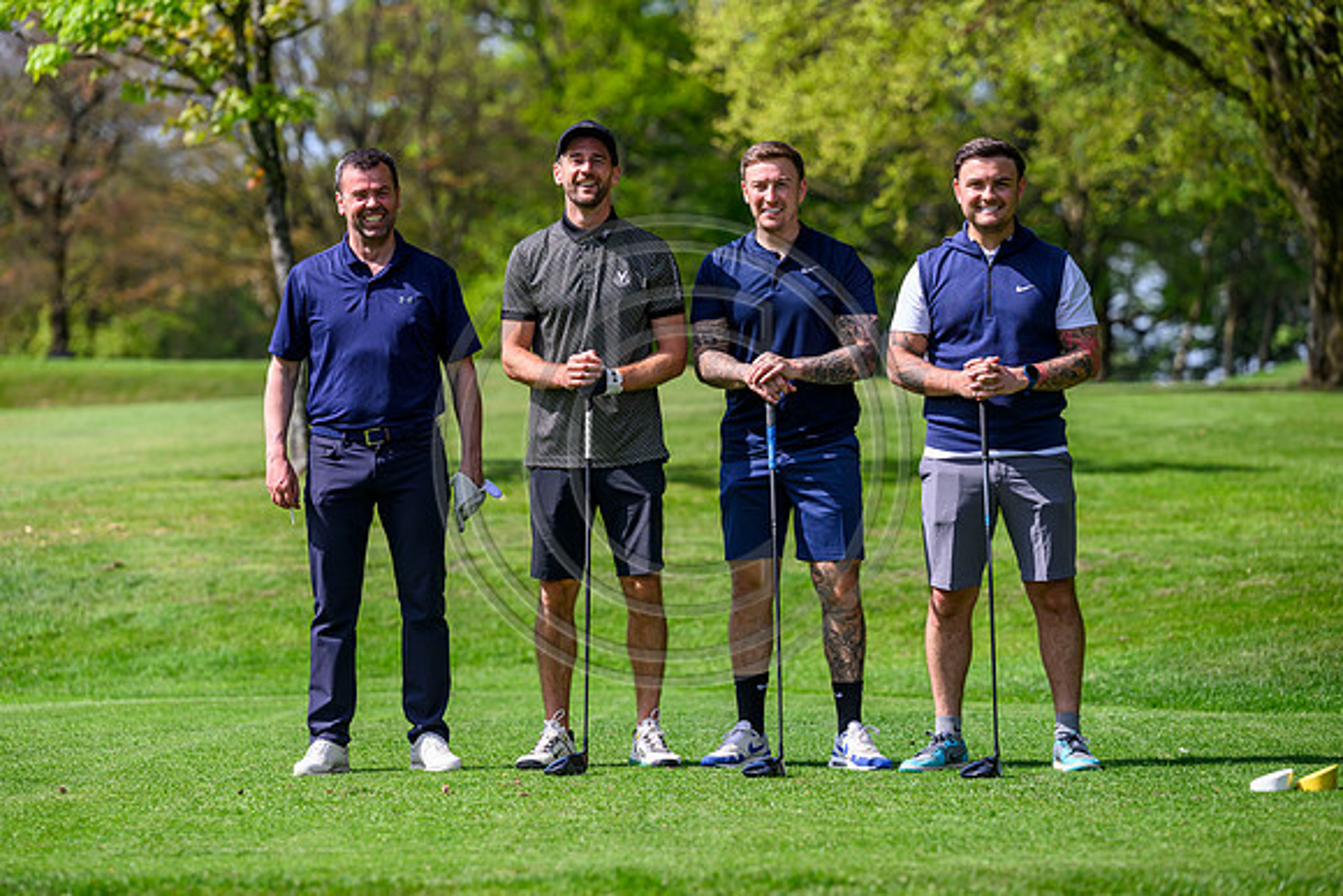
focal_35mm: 155
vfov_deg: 8.9
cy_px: 448
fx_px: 5783
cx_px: 672
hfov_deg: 13.2
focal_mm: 155
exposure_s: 1/3200
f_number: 4
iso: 500
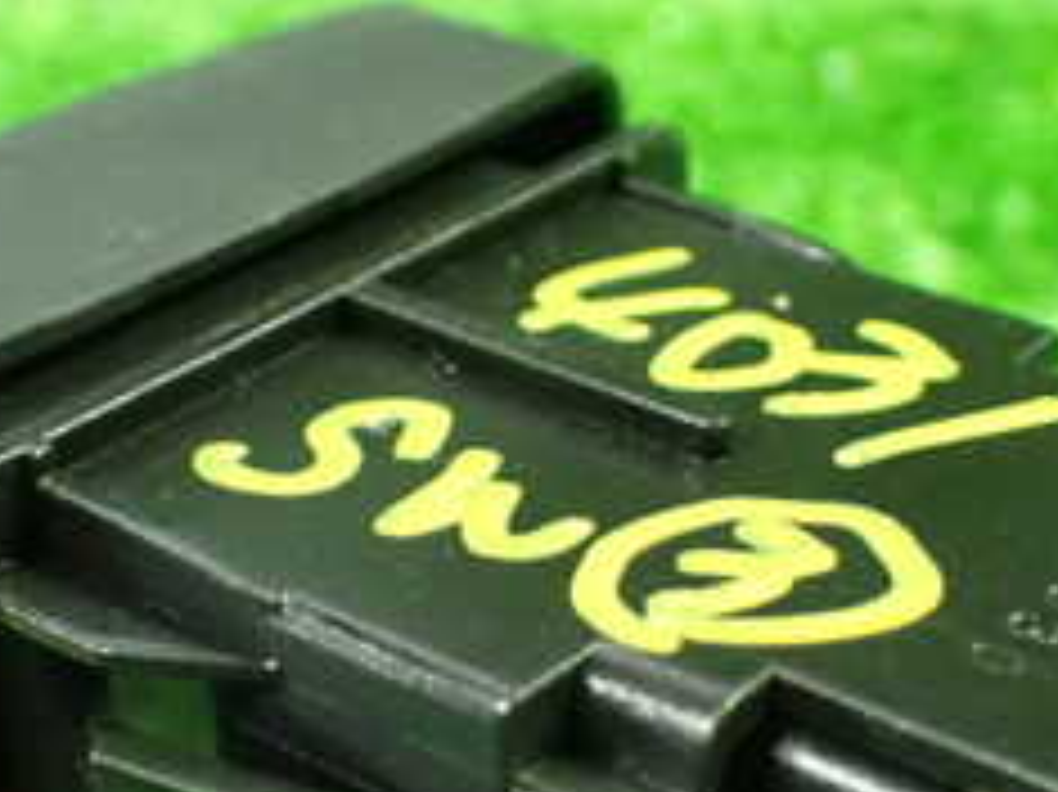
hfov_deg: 21.3
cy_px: 540
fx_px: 2810
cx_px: 558
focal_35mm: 92
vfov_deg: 16.0
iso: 1600
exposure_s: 1/40
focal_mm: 6.37
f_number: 2.5
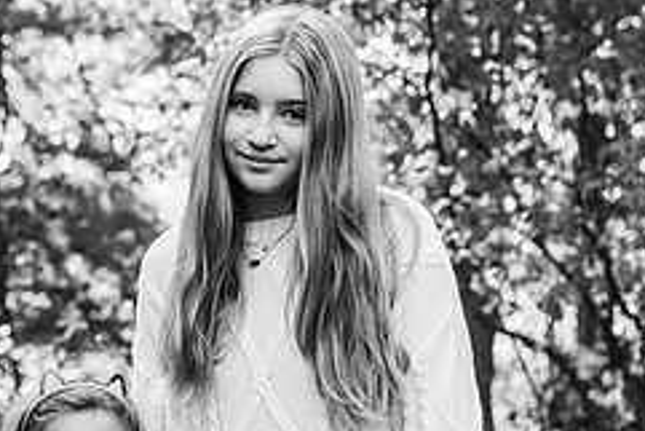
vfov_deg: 8.2
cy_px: 424
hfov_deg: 12.3
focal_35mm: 166
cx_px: 134
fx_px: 2976
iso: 400
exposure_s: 1/250
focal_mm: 69
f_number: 5
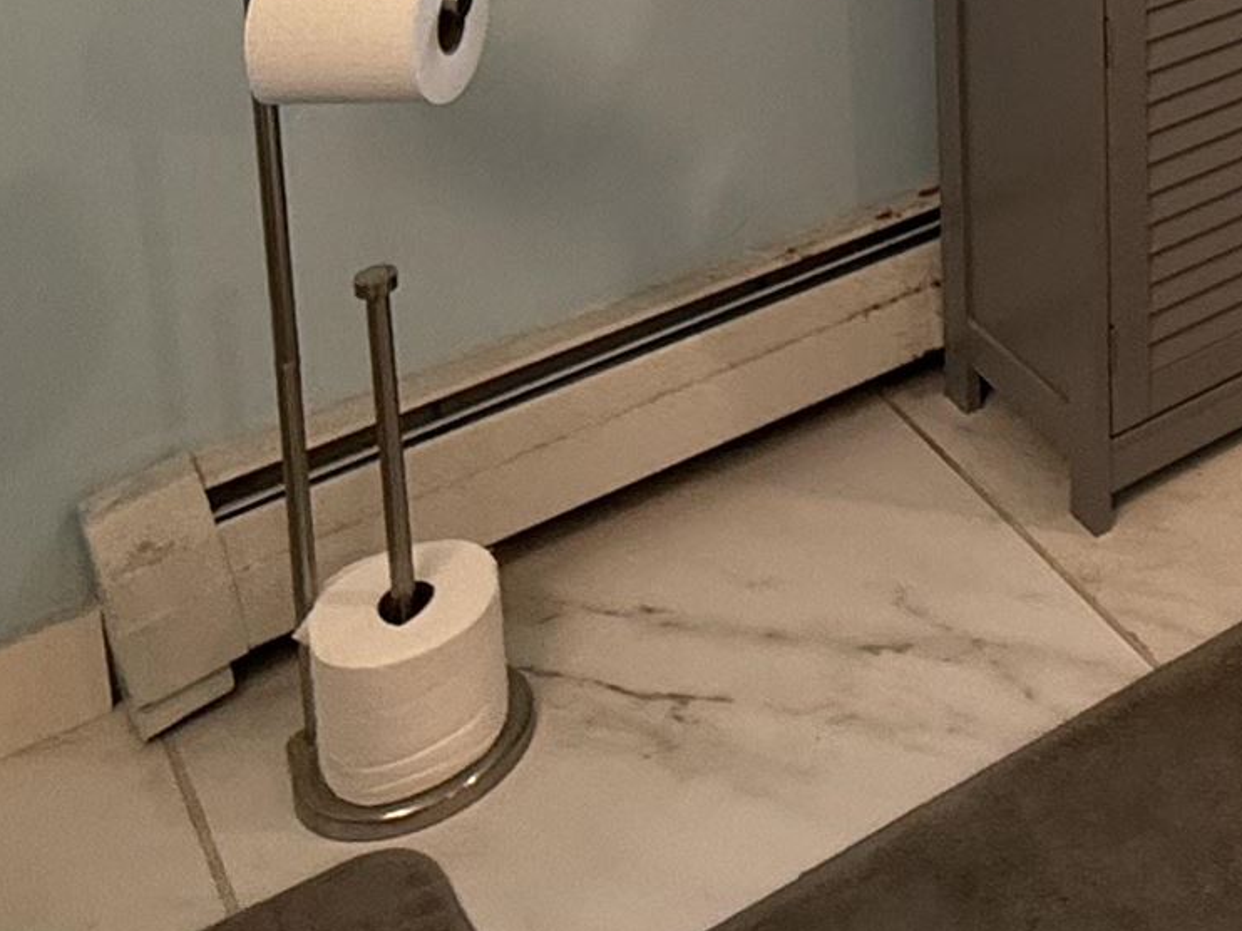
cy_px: -561
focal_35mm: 58
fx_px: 2080
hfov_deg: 27.5
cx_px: 1629
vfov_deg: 20.6
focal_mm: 2.22
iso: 200
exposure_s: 1/120
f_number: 2.2
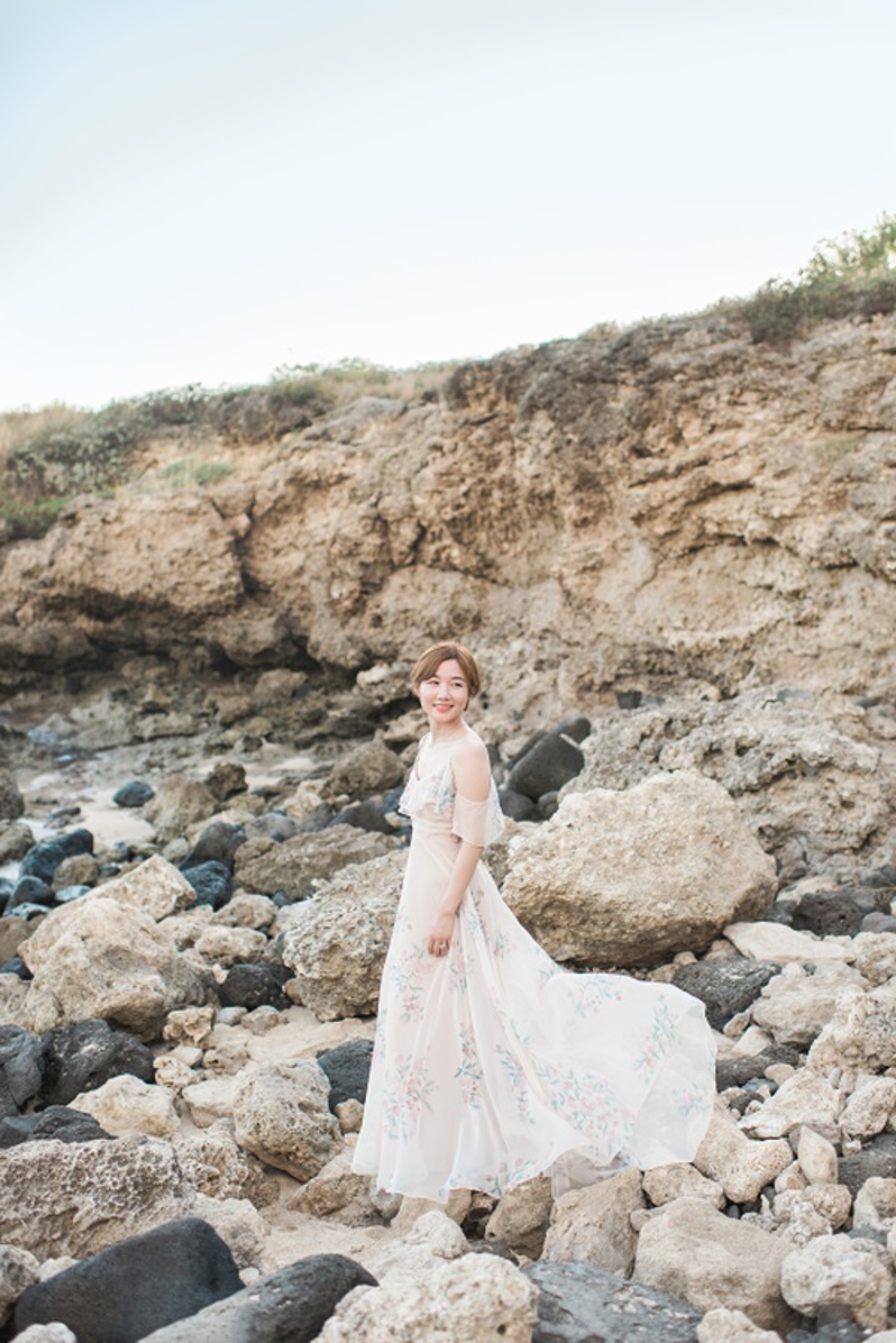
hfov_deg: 37.9
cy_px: 672
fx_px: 1306
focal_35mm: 35
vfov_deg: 54.4
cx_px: 448
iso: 200
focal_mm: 35
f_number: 2.5
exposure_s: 1/800
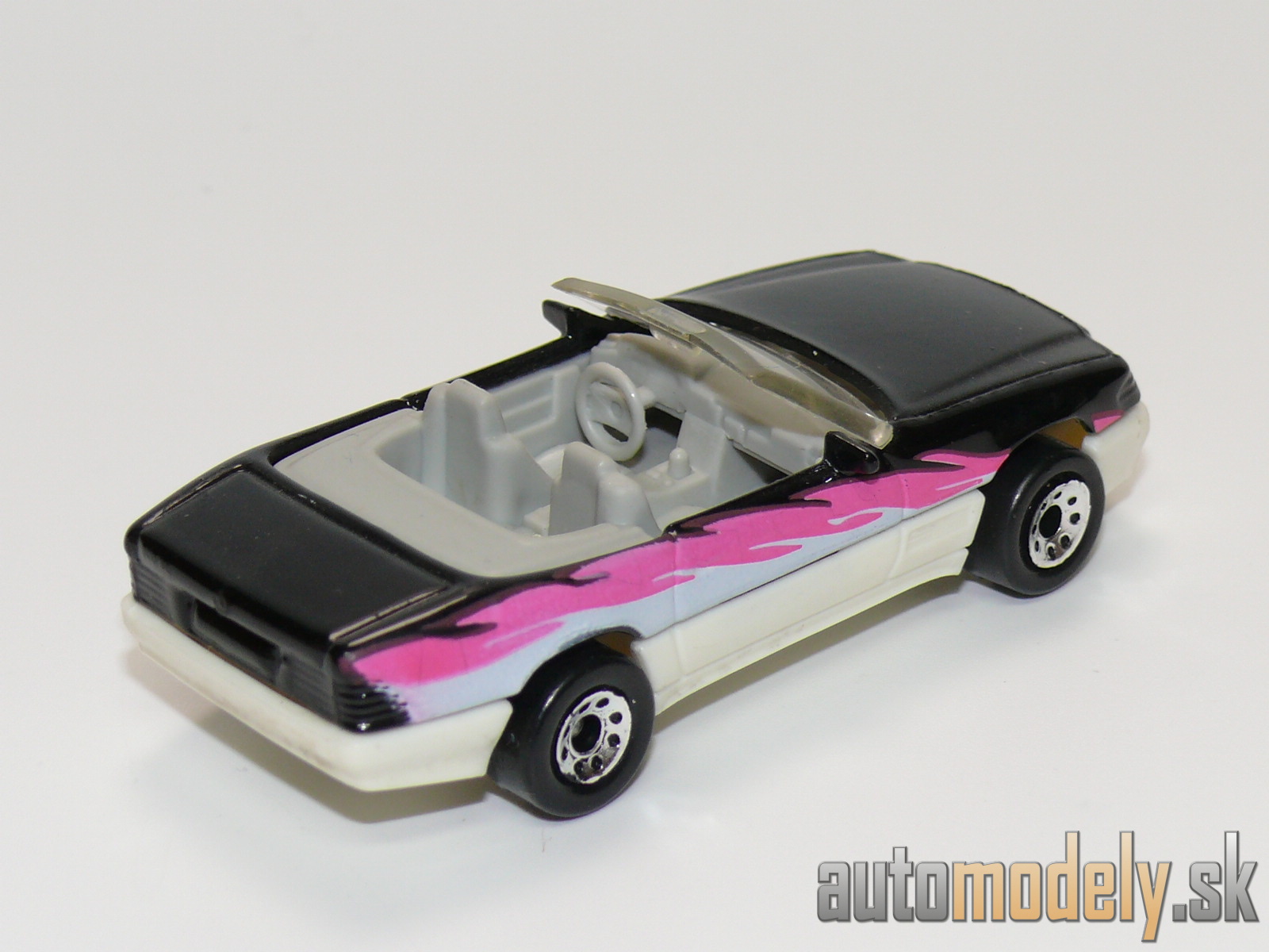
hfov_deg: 17.9
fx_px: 4033
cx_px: 634
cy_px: 476
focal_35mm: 110
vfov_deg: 13.5
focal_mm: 14
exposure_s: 1/30
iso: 100
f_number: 4
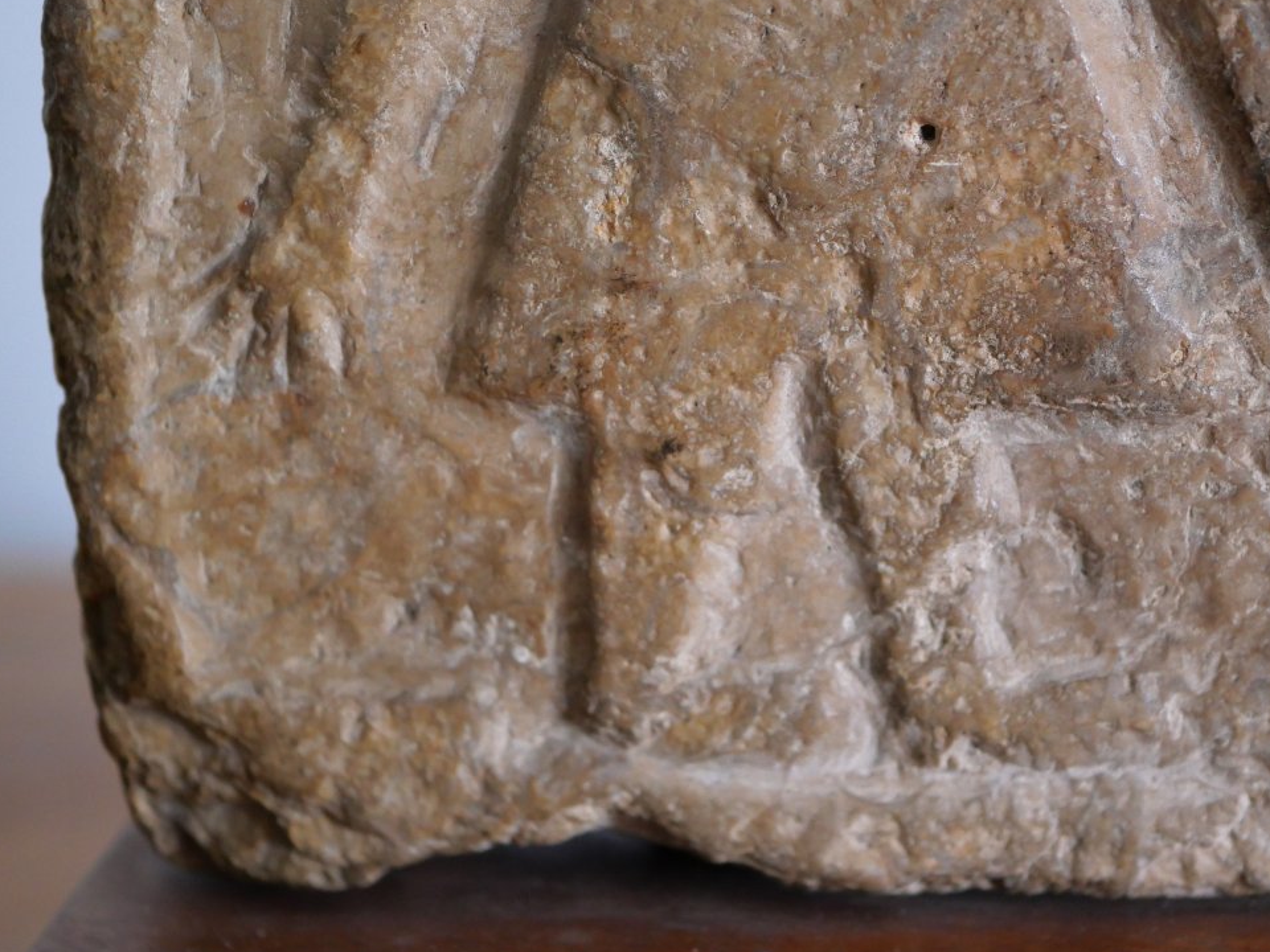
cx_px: 763
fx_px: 2752
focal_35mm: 75
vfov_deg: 19.6
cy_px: 440
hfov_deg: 25.9
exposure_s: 1/60
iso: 2000
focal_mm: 30
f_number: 2.8
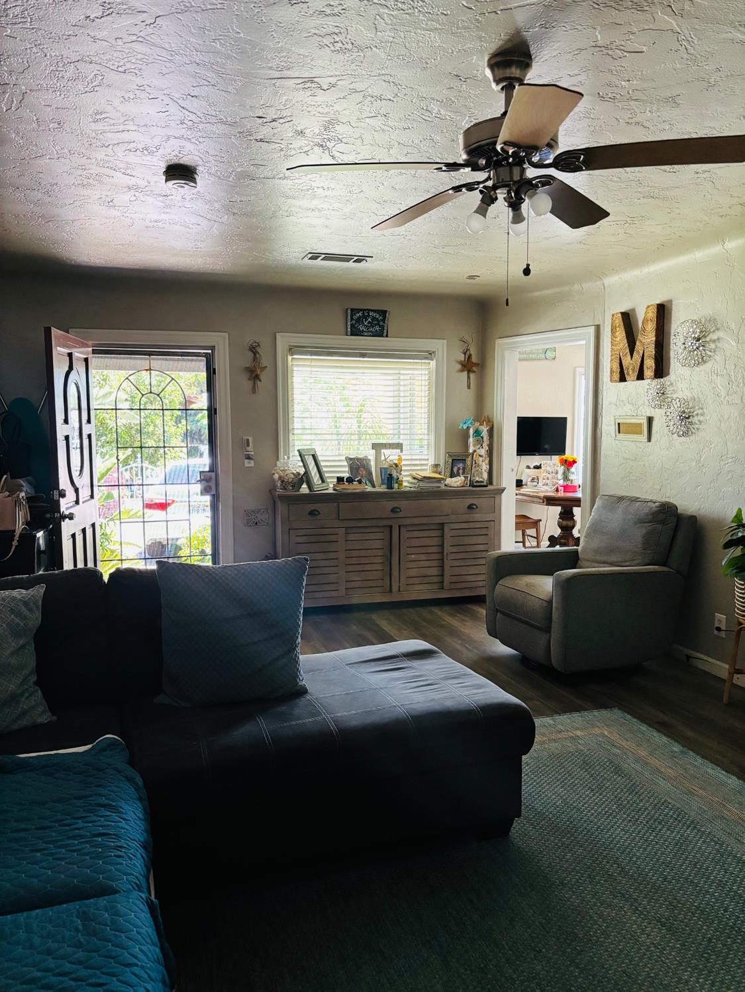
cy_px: 496
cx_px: 372
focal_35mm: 26
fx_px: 746
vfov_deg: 67.3
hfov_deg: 53.1
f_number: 1.6
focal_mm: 5.96
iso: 320
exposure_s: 1/60
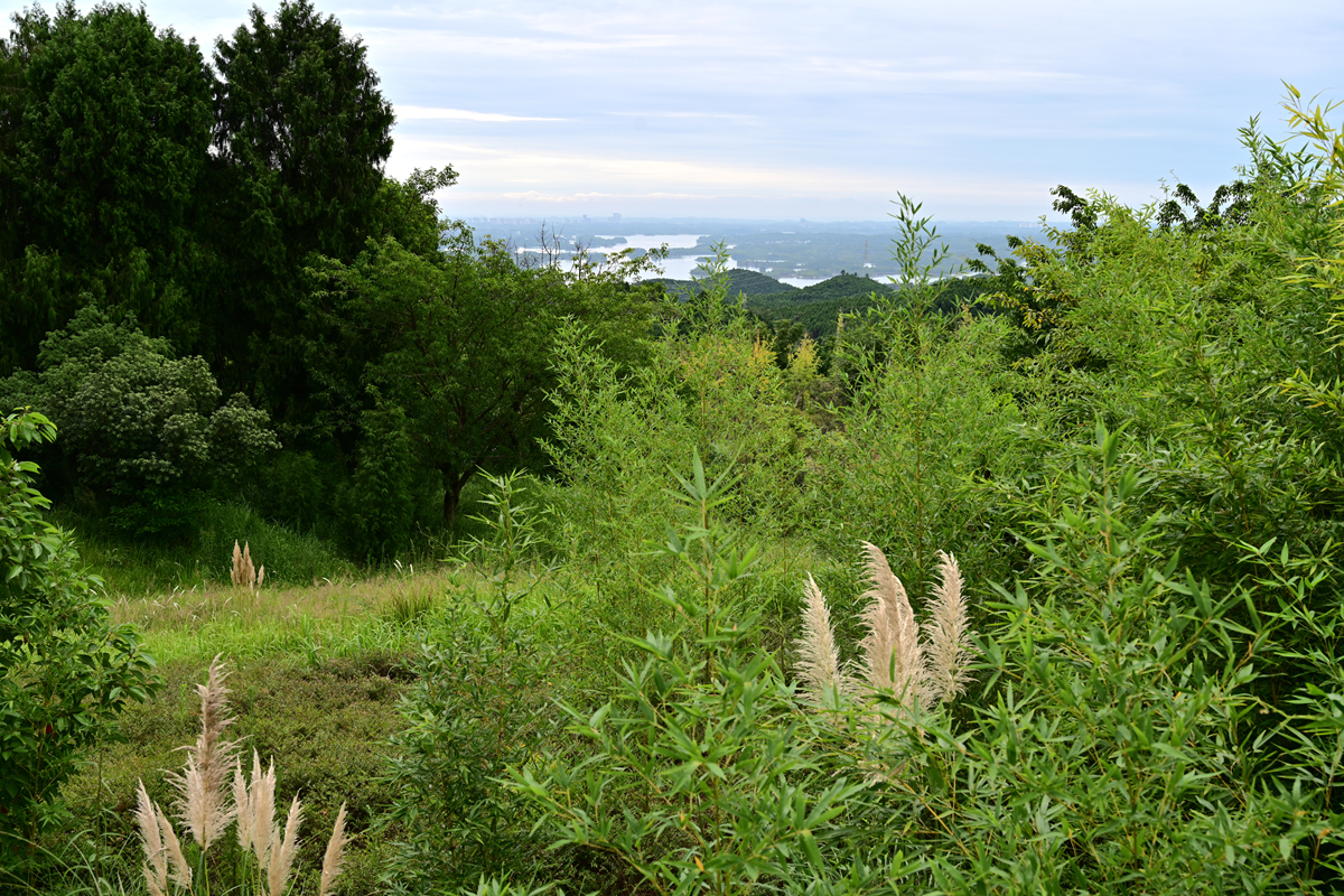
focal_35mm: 39
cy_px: 448
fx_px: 1456
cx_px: 672
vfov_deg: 34.2
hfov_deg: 49.6
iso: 100
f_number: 8
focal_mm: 39
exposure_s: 1/40
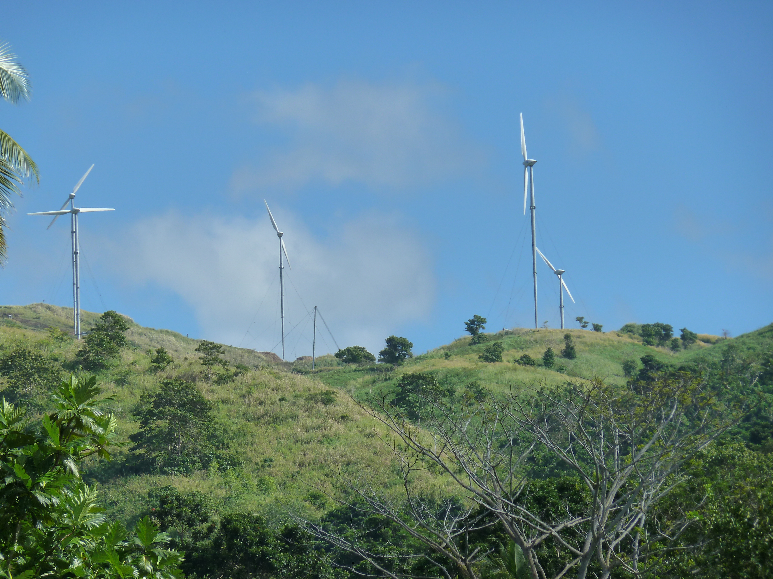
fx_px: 5404
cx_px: 386
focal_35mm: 242
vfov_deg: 6.1
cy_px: 290
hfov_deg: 8.2
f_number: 5.6
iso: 125
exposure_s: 1/400
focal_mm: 39.7
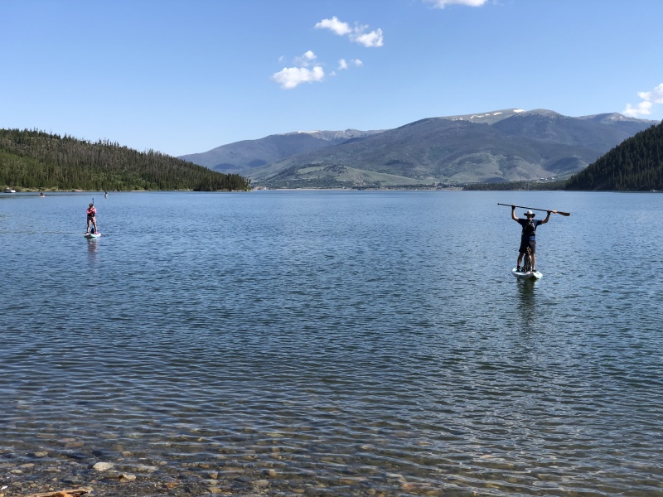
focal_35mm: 52
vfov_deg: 28.0
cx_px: 332
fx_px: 996
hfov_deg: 36.8
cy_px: 248
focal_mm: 6
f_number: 2.4
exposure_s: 1/941
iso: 16
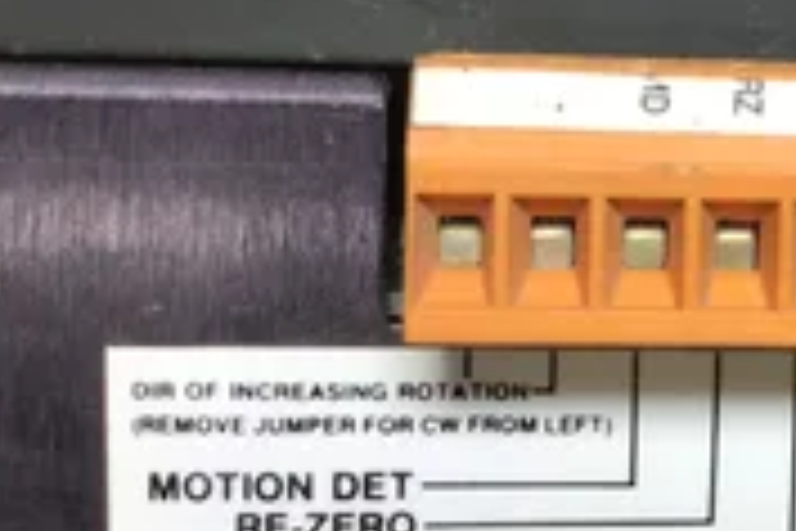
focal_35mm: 73
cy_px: 153
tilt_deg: -72.7
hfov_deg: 26.0
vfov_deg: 18.6
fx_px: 1614
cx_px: 836
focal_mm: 3.3
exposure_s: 1/120
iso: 32
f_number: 2.4
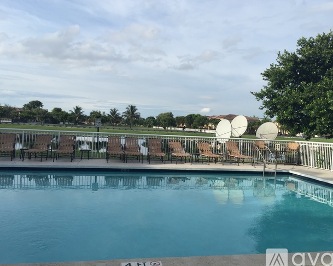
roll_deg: -3.8
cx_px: 172
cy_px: 134
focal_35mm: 31
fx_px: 305
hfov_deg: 57.2
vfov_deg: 47.1
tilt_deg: -0.3
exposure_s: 1/1799
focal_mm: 4.15
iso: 32
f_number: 2.2
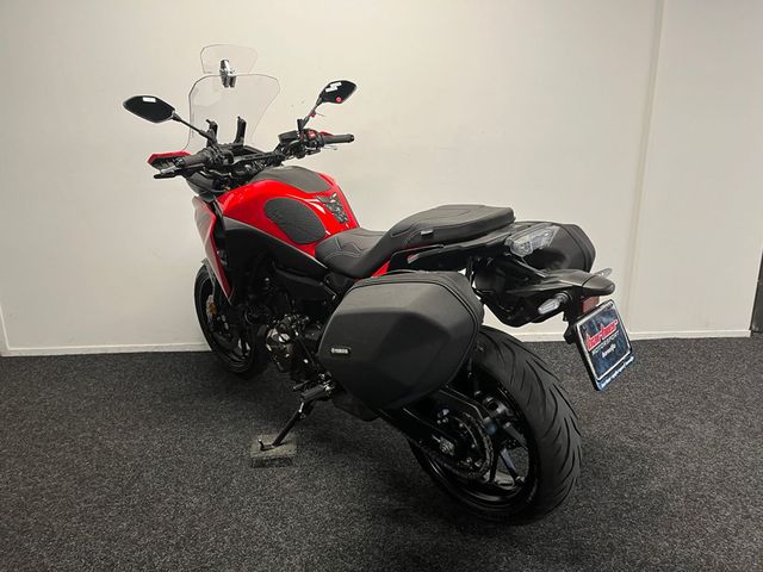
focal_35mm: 26
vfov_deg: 53.1
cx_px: 382
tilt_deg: -15.8
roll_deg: +0.6
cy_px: 286
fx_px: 573
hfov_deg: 67.3
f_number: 1.6
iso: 100
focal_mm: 5.1
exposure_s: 1/50
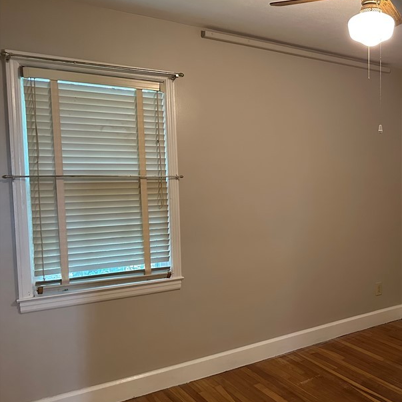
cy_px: 215
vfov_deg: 46.0
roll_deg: +0.6
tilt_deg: -3.3
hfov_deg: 43.2
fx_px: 473
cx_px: 340
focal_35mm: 36
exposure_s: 1/60
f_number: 1.78
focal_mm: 6.86
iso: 640
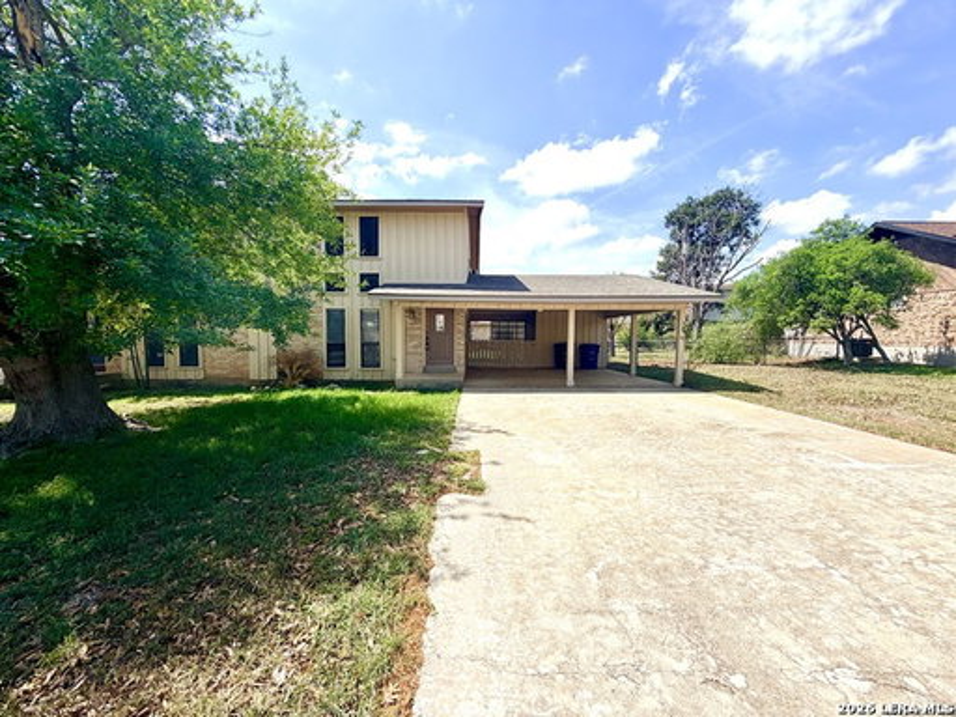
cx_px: 478
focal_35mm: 14
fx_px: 387
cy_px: 358
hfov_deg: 102.1
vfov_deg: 85.7
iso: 20
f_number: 2.2
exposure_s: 1/928
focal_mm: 2.22
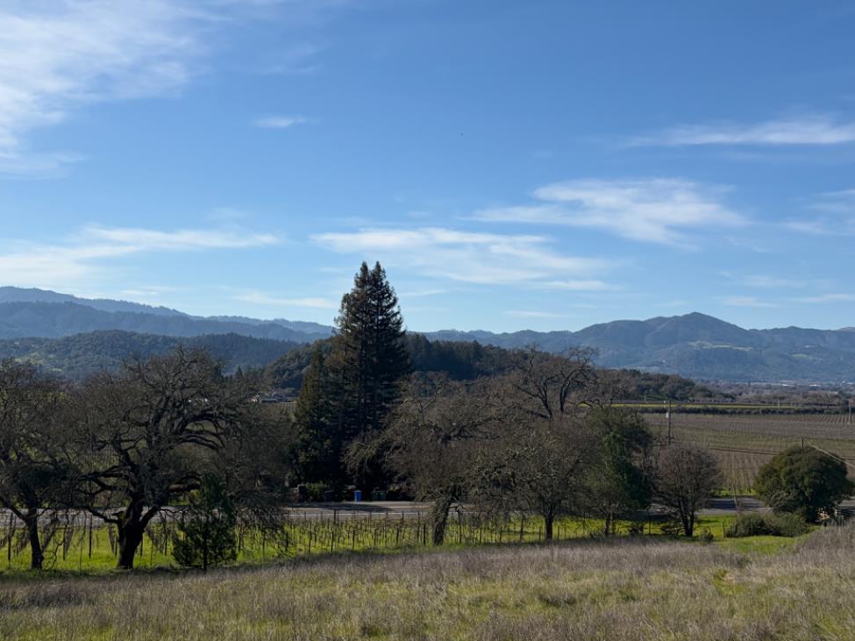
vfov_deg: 35.9
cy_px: 311
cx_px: 385
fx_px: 988
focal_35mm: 40
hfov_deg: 46.7
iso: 64
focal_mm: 5.96
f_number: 1.6
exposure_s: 1/6993
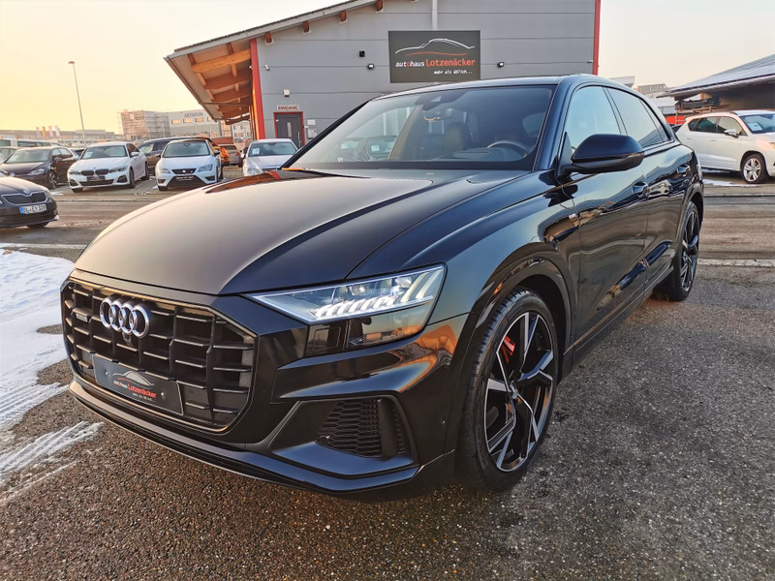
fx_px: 604
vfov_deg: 51.4
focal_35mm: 27
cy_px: 290
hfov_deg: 65.3
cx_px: 388
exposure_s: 1/156
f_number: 1.8
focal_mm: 5.58
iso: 50
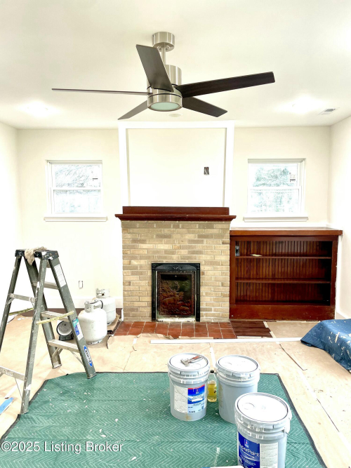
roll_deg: +0.3
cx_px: 176
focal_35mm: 26
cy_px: 234
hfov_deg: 53.0
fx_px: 352
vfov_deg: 67.3
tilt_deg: -6.0
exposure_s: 1/60
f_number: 1.6
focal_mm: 4.2
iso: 80
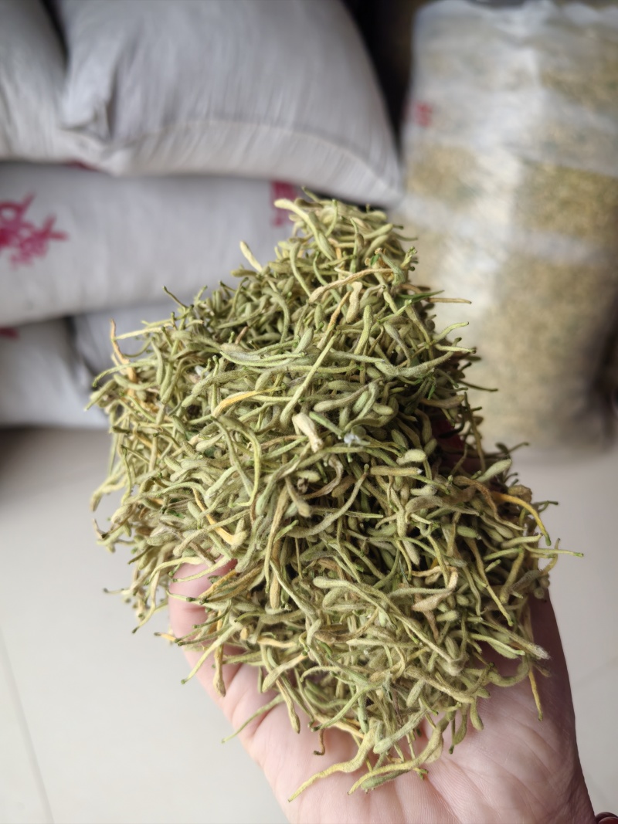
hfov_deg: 51.3
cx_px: 309
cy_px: 412
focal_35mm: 27
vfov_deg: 65.3
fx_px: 643
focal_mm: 5.72
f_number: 2
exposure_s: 1/830
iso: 160
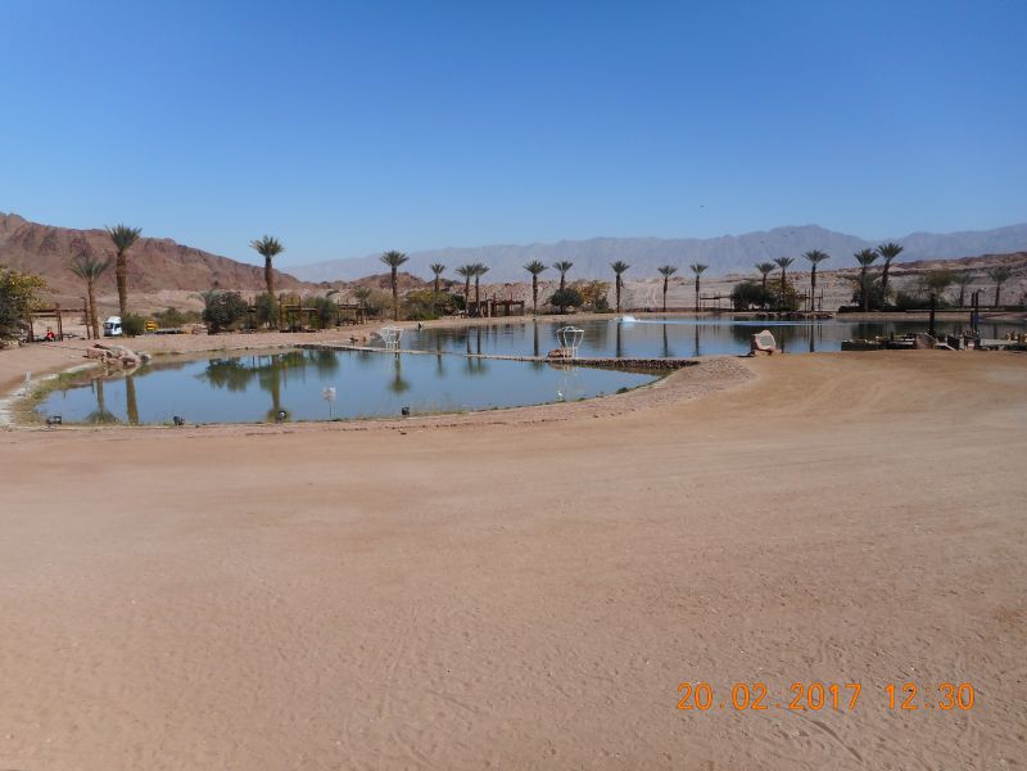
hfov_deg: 69.4
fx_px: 742
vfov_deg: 54.9
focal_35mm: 25
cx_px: 514
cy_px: 386
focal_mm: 4.5
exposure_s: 1/1250
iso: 80
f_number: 3.7
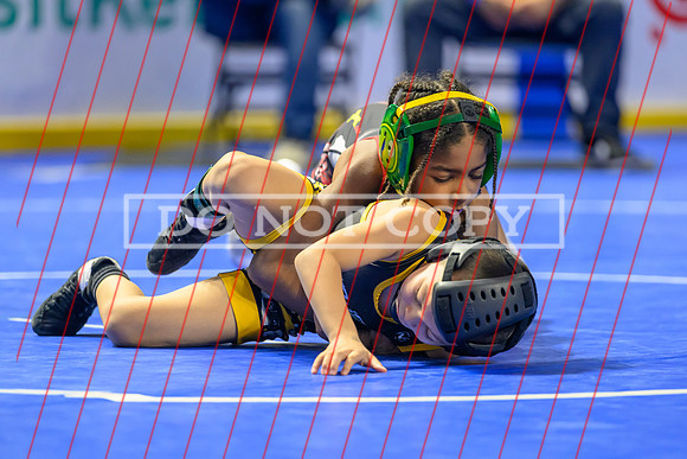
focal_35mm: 250
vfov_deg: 5.5
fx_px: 4772
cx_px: 328
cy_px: 224
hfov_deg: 8.2
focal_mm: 190
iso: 4000
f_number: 2.8
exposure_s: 1/800
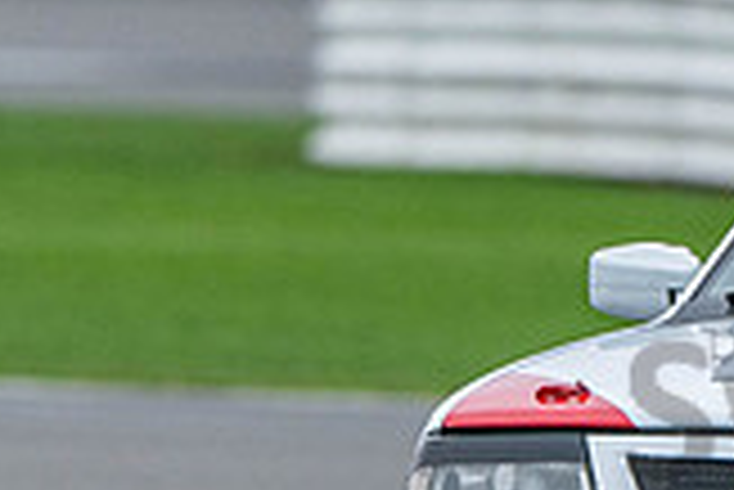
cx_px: 1085
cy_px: 518
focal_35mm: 2456
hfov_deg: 0.8
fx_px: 50119
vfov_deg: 0.6
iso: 640
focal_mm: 500
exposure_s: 1/640
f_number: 5.6
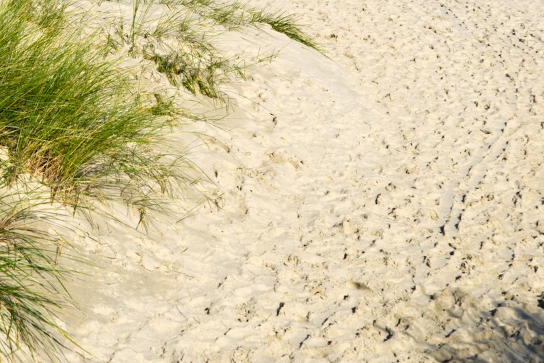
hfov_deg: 18.7
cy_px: 6
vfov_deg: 12.5
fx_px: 1639
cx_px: 120
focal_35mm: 108
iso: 160
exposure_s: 1/400
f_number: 9
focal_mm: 25
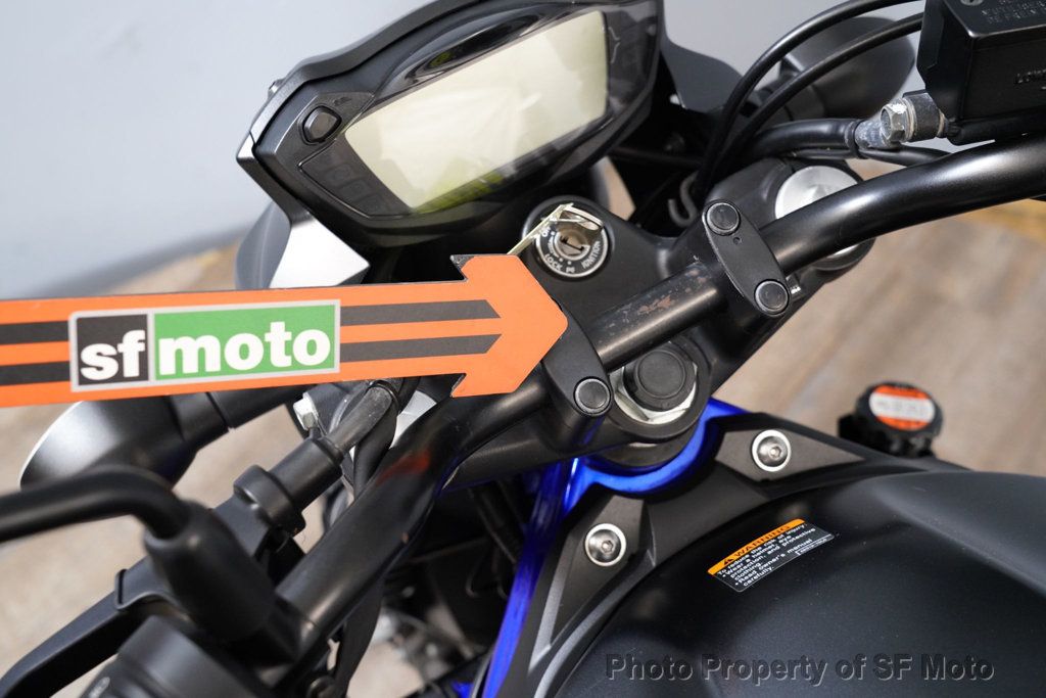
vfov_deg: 30.5
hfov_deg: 44.5
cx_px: 523
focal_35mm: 44
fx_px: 1279
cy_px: 349
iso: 5000
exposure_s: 1/80
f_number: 7.1
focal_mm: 44
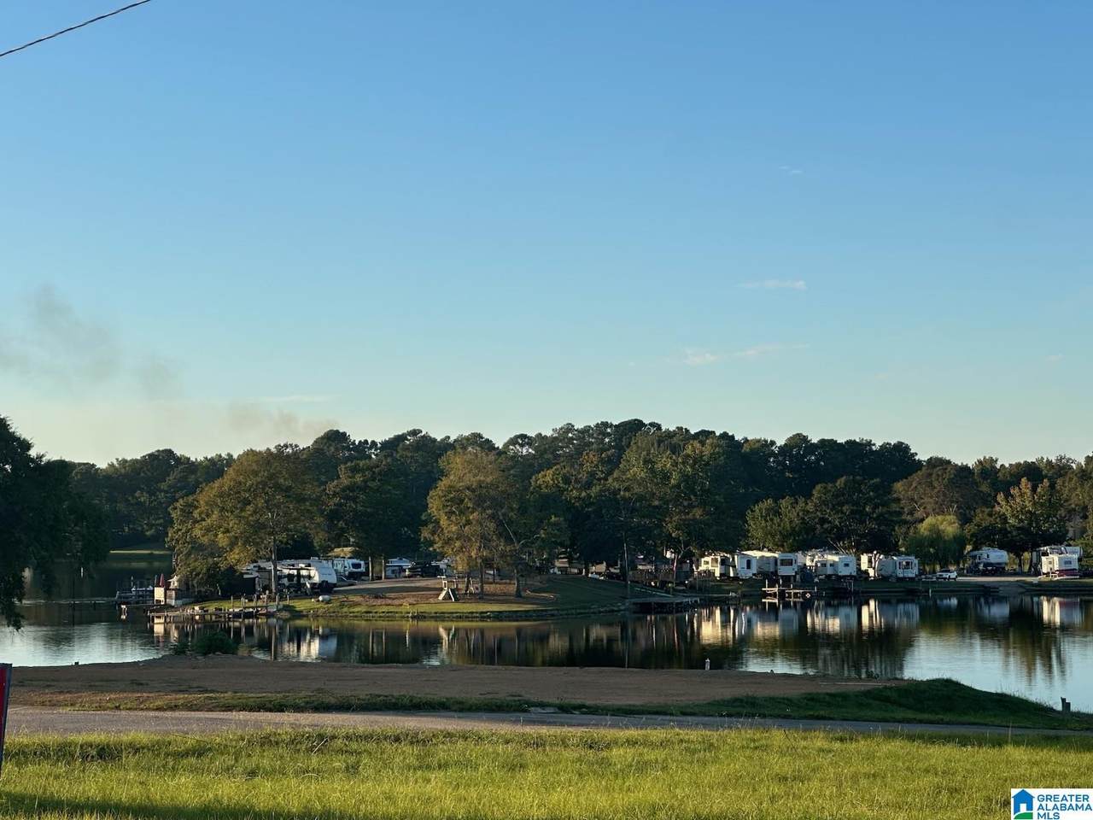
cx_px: 546
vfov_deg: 19.1
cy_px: 410
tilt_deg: +2.8
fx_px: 2431
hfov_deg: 25.3
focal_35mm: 77
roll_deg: +0.3
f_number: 2.8
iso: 32
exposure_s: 1/539
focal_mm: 9
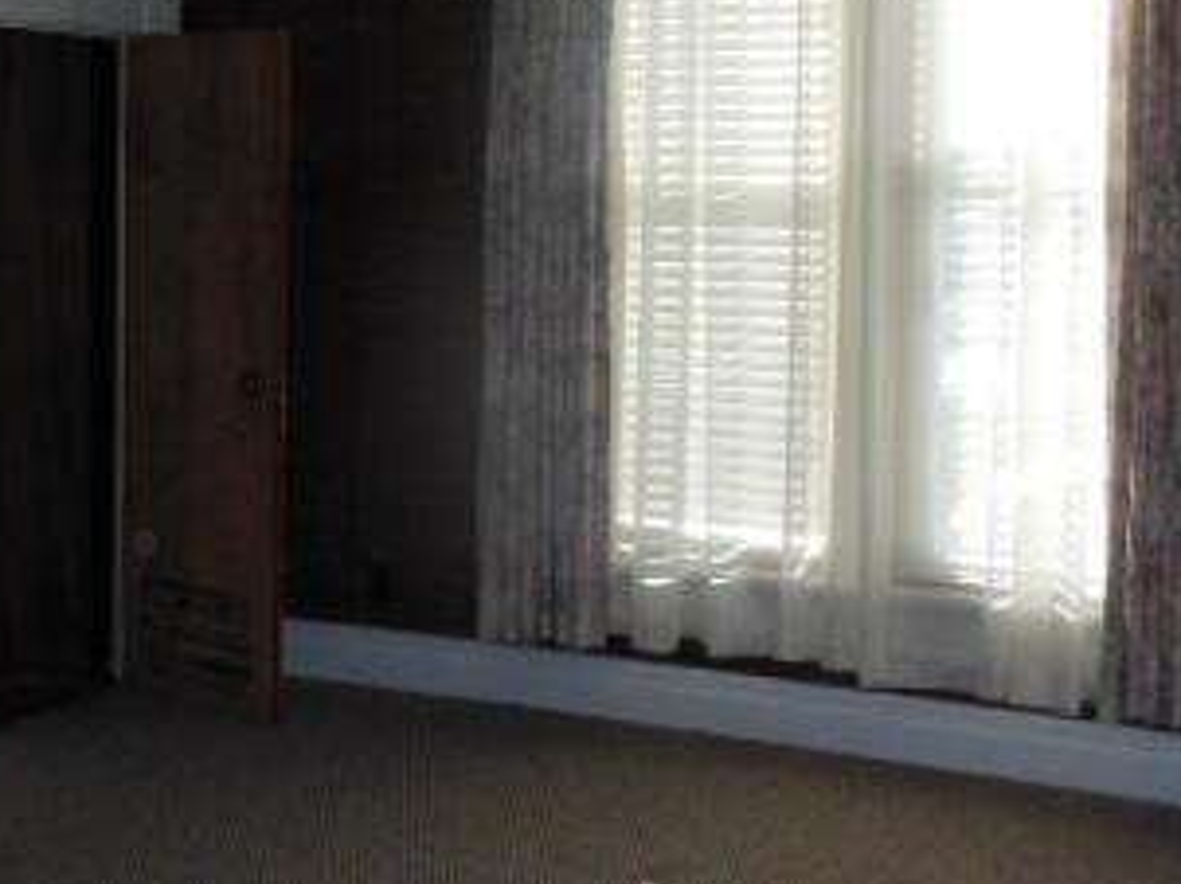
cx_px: 528
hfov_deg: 36.2
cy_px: 223
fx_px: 1807
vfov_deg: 27.1
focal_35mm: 53
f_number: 3.5
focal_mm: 4.5
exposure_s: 1/200
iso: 125
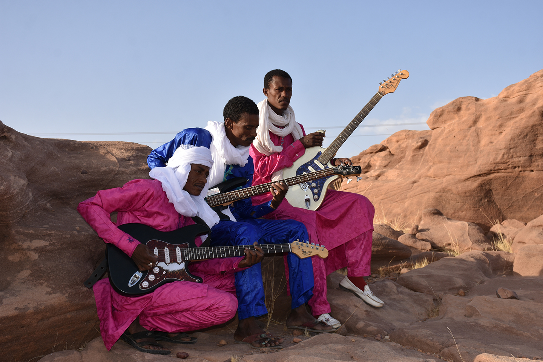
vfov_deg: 28.1
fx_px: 724
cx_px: 272
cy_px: 181
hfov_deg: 41.1
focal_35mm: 48
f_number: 6.3
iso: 100
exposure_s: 1/250
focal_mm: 32
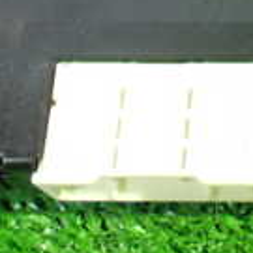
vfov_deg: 11.9
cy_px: -114
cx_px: 380
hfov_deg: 11.8
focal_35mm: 141
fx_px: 1166
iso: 1600
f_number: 2.5
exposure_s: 1/40
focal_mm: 6.37
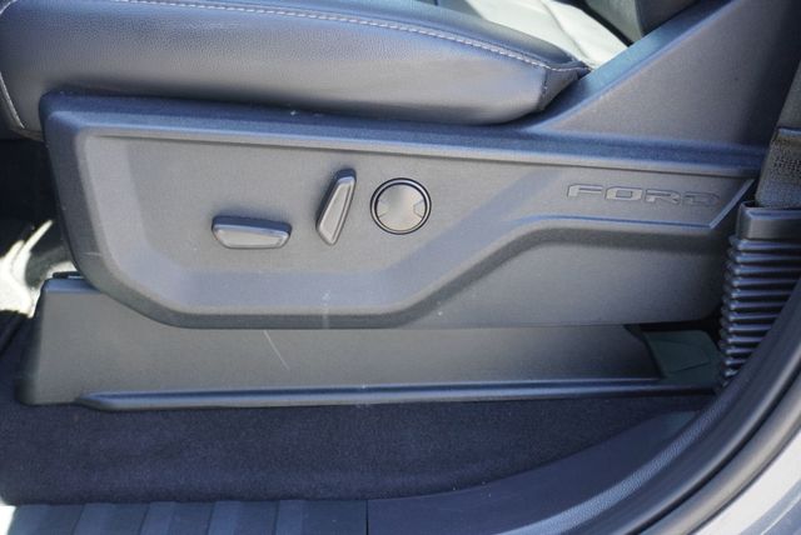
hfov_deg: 46.4
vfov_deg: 32.0
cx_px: 400
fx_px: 935
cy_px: 268
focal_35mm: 42
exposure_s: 1/160
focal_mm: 28
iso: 1000
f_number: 4.5
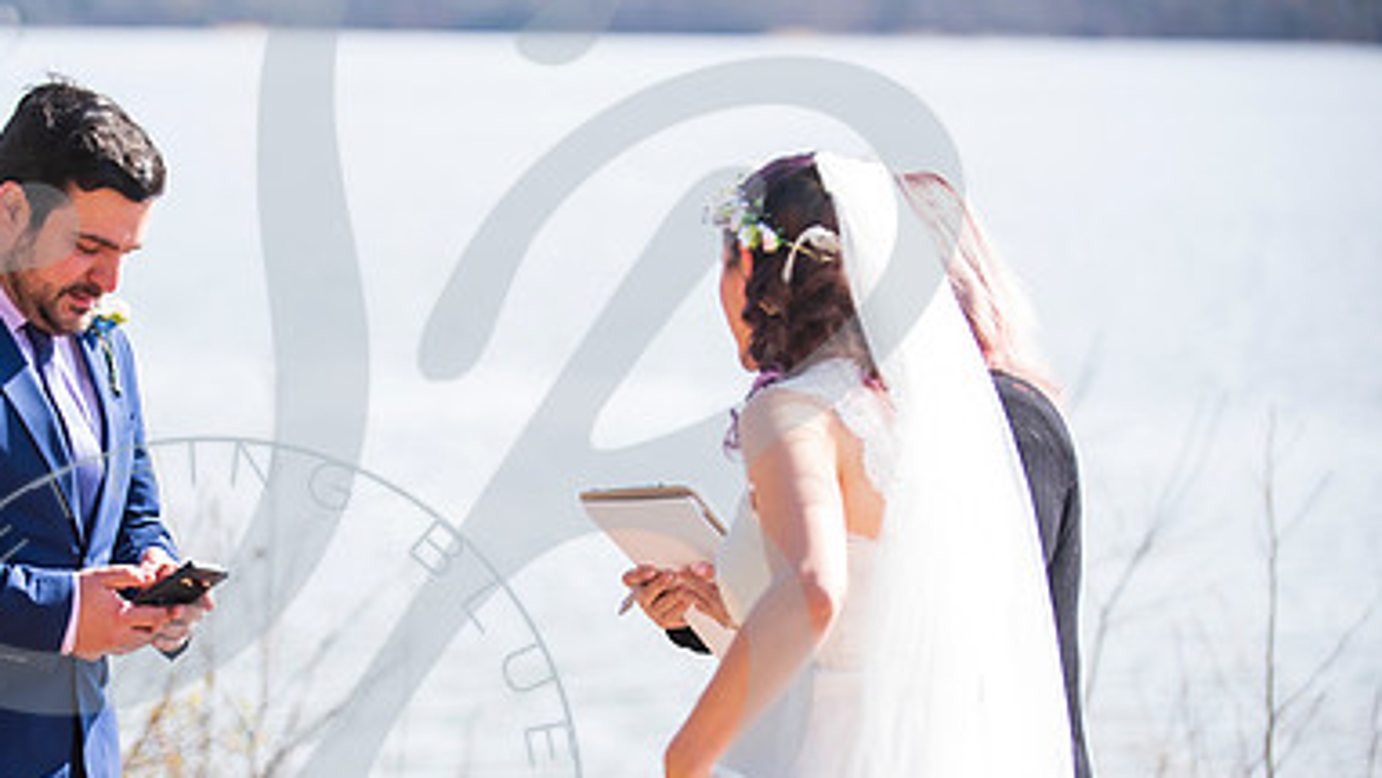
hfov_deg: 13.2
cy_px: 505
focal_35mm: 163
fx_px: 5974
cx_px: 388
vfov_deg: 7.4
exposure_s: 1/640
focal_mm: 102
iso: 100
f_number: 2.8
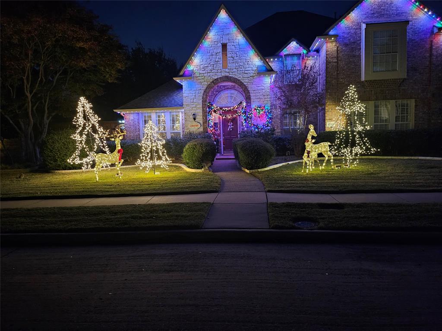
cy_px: 166
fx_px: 306
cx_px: 221
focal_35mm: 24
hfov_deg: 71.6
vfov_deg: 56.8
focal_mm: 5
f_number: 1.8
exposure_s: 1/24
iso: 1000
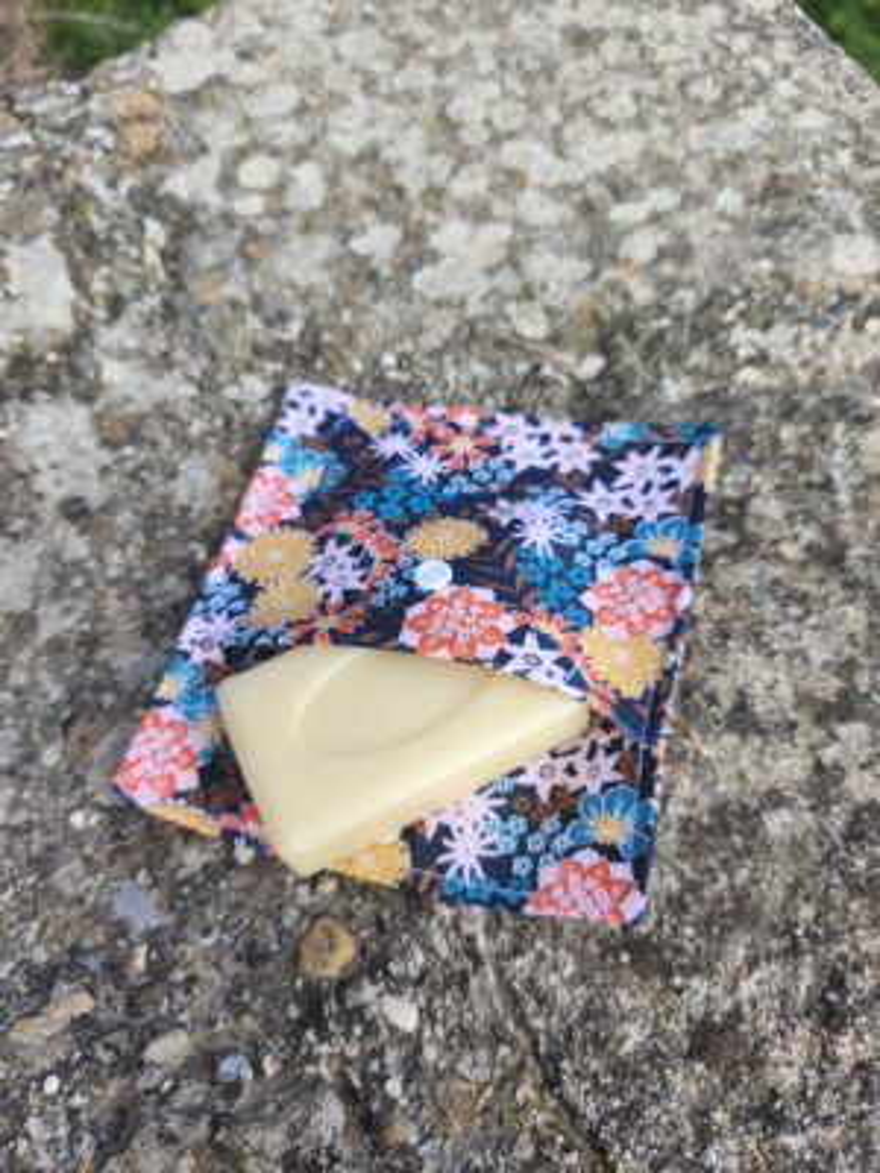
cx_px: 440
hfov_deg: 58.9
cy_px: 586
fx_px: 780
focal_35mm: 23
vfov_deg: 73.9
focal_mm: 6.18
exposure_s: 1/312
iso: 50
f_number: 1.65
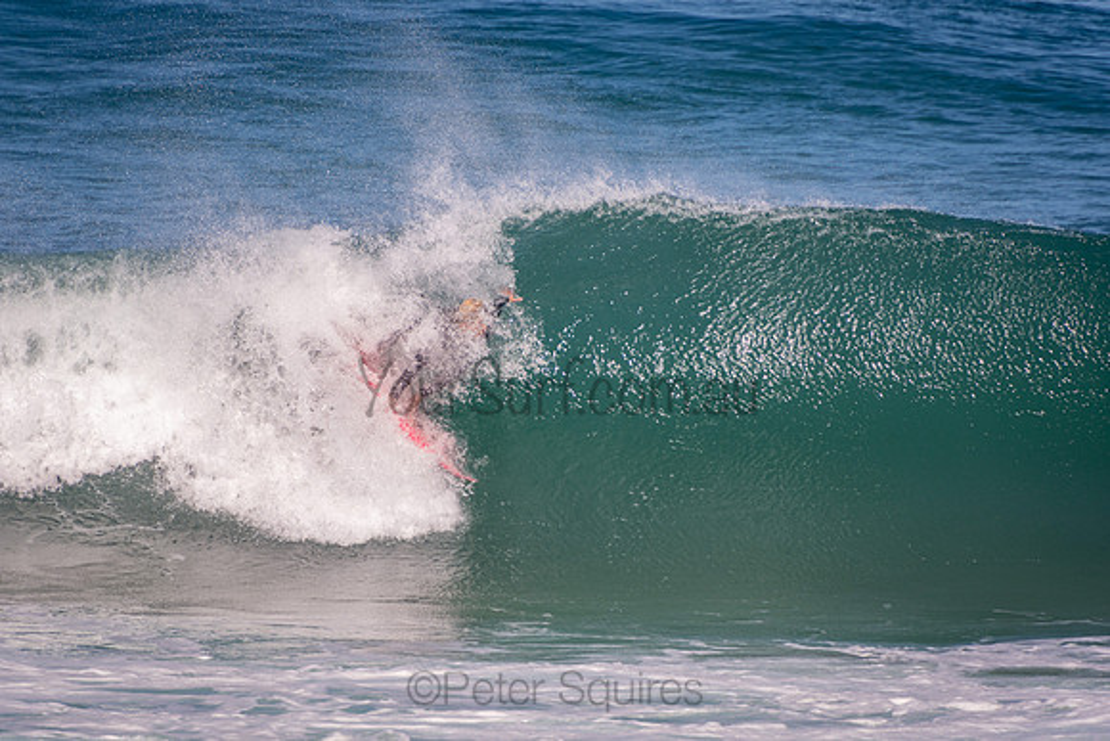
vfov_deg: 2.3
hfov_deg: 3.4
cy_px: 370
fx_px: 18503
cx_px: 555
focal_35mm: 600
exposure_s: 1/1250
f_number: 5.6
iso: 200
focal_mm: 400
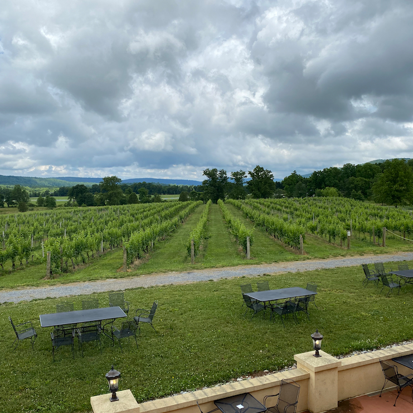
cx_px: 208
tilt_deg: -3.1
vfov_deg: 52.5
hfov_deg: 52.5
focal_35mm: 31
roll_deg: +0.4
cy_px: 207
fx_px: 418
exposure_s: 1/3610
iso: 32
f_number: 1.8
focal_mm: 4.25
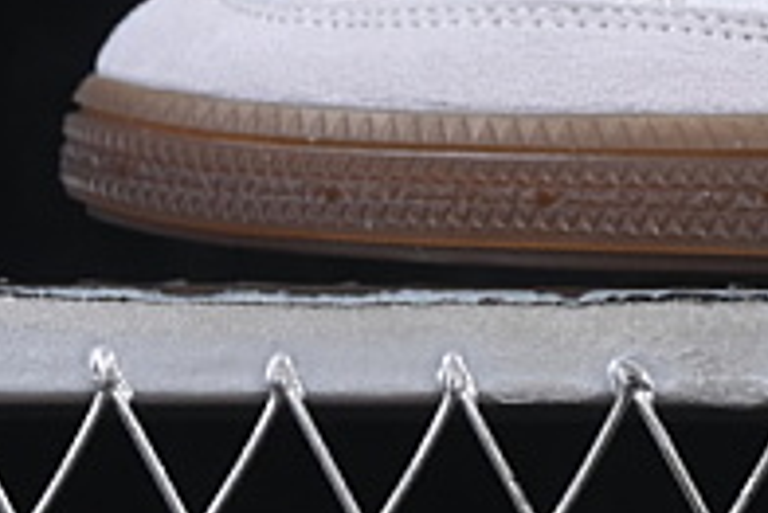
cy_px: -362
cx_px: 1105
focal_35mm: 306
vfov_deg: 4.5
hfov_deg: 6.6
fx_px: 6533
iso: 160
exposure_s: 1/80
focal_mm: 50
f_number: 8
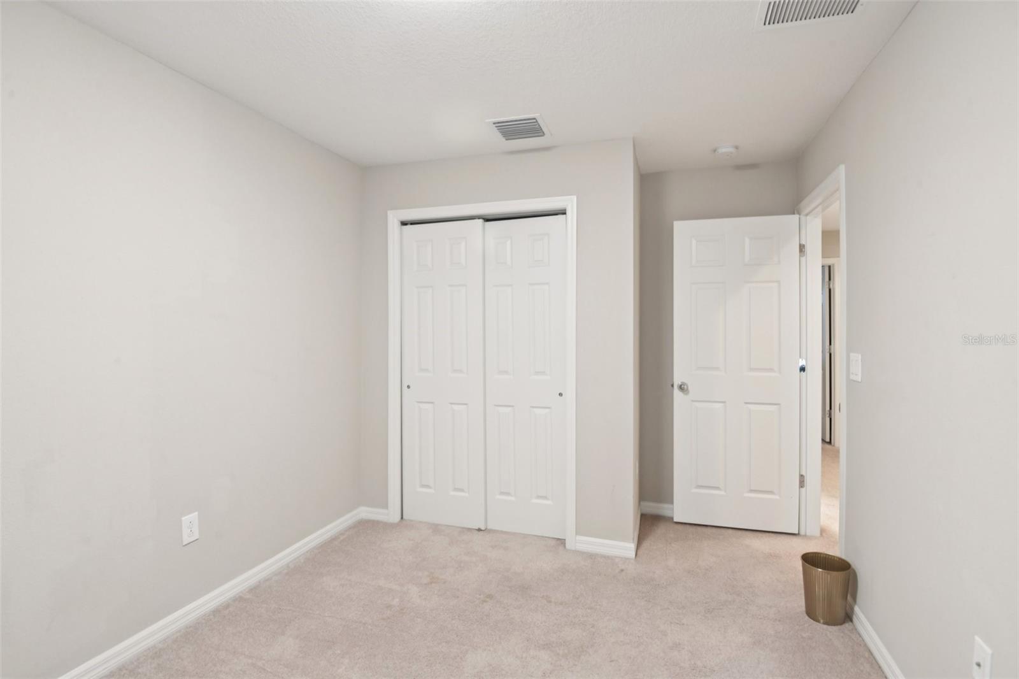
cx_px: 510
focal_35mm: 16
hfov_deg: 96.7
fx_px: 453
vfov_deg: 73.7
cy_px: 340
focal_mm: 16
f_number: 8
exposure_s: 1/6
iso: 400
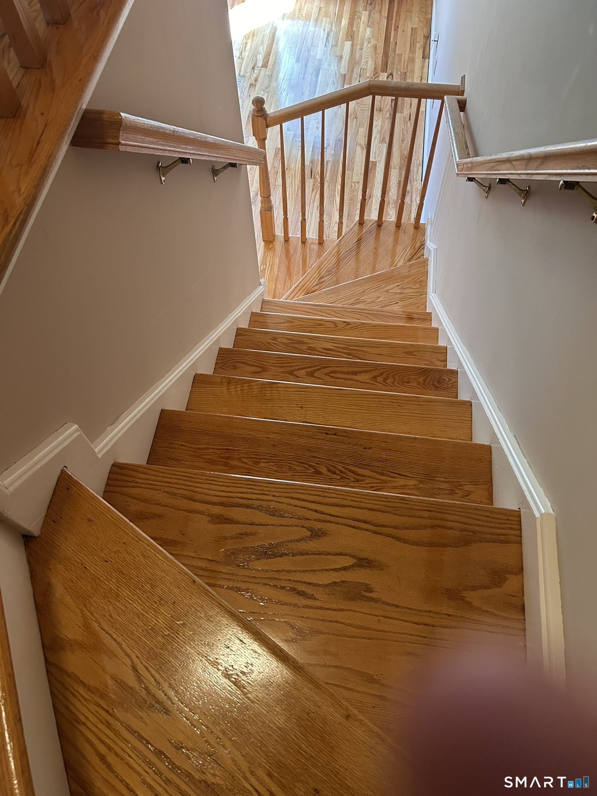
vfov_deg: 67.3
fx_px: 598
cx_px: 298
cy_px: 398
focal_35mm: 26
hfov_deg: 53.1
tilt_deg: -61.5
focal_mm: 5.7
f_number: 1.5
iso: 250
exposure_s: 1/60
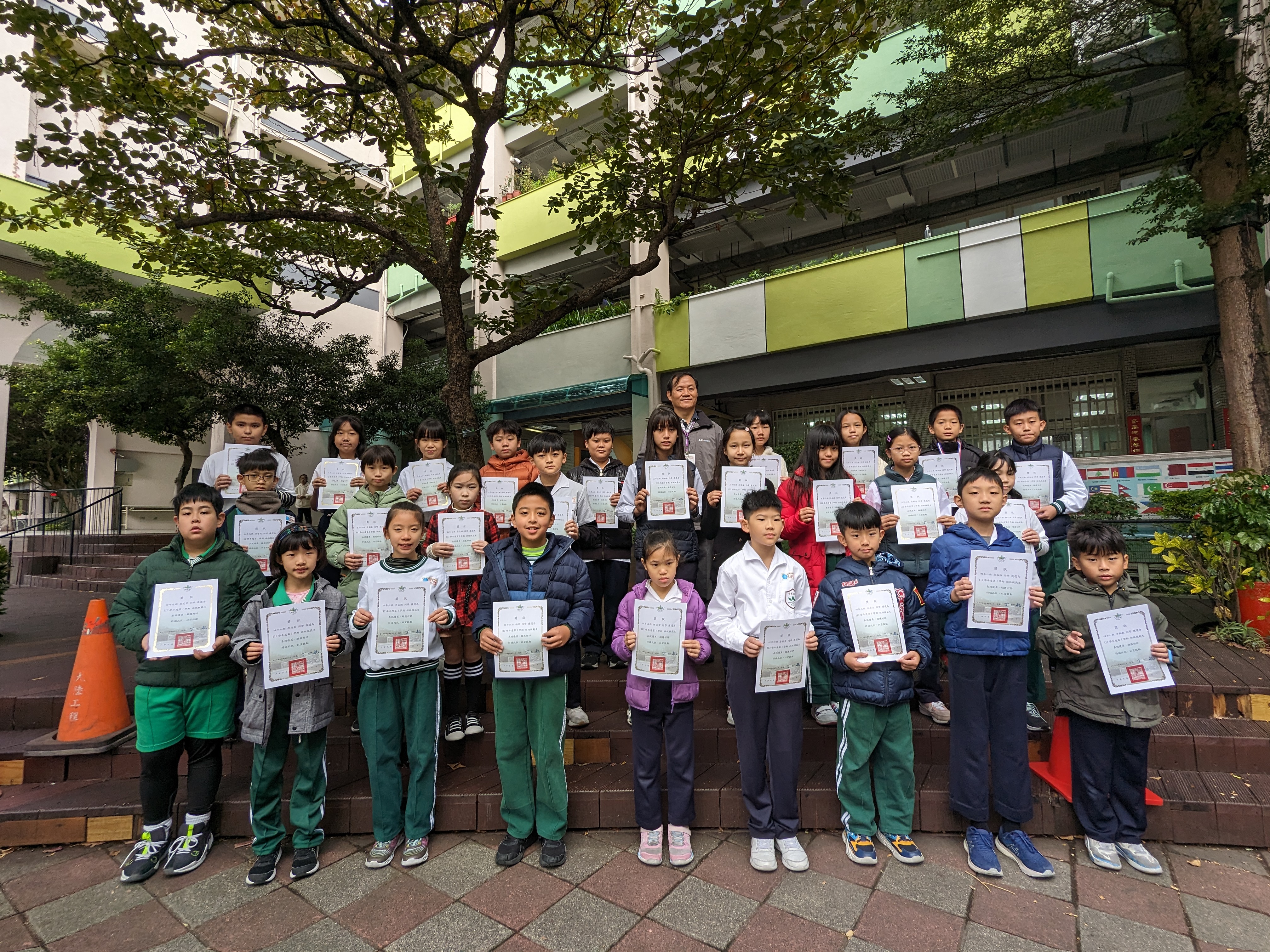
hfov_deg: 94.5
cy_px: 476
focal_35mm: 16
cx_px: 635
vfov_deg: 78.1
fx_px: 587
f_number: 2.2
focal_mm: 2.35
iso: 50
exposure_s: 1/130
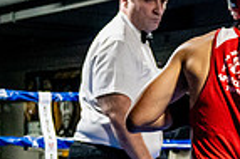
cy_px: 140
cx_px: 346
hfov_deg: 13.0
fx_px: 999
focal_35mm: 150
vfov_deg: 9.1
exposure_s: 1/800
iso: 5000
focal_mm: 25
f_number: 2.8
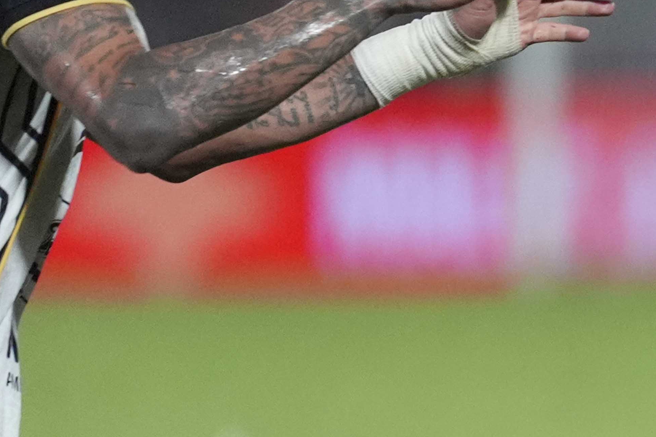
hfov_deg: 2.2
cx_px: 796
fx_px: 16908
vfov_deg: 1.5
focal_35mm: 928
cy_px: 186
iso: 4000
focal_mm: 300
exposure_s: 1/1600
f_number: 2.8
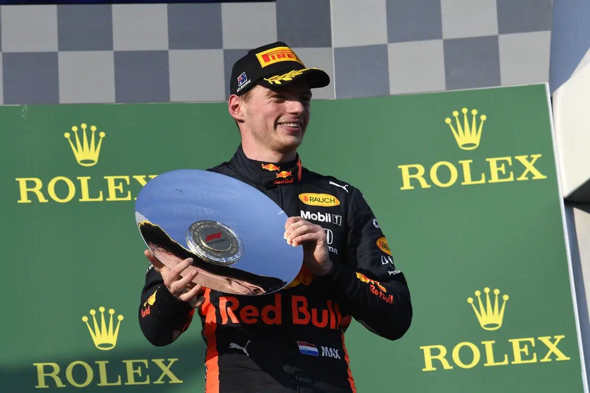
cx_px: 295
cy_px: 196
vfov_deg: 3.7
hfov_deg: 5.5
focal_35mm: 375
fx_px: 6145
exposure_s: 1/1250
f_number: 11
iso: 800
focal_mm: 250
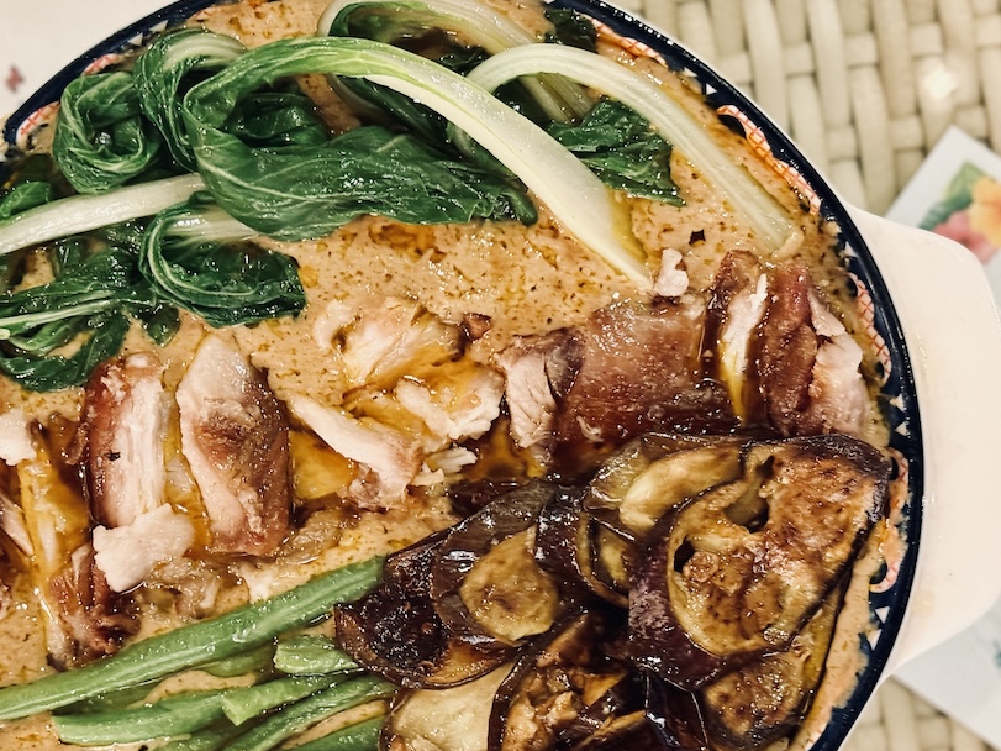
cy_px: 476
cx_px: 328
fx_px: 2053
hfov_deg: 27.2
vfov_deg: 20.7
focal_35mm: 71
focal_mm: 6.76
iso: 640
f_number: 1.78
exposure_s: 1/30
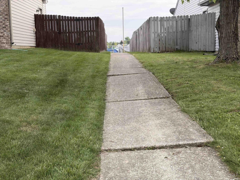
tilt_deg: -7.9
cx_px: 120
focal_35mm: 48
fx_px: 333
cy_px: 90
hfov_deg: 39.7
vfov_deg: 30.3
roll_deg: +1.8
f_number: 1.78
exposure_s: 1/1285
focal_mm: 6.76
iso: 100
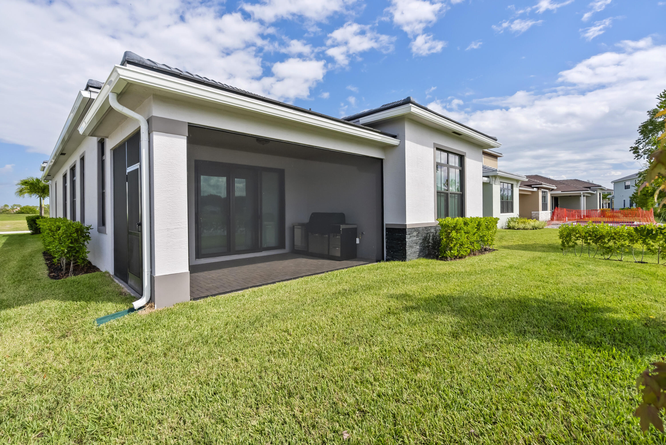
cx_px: 333
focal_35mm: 16
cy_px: 222
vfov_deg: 73.8
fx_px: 296
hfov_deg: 96.7
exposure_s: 1/640
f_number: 8
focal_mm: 16
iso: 1600
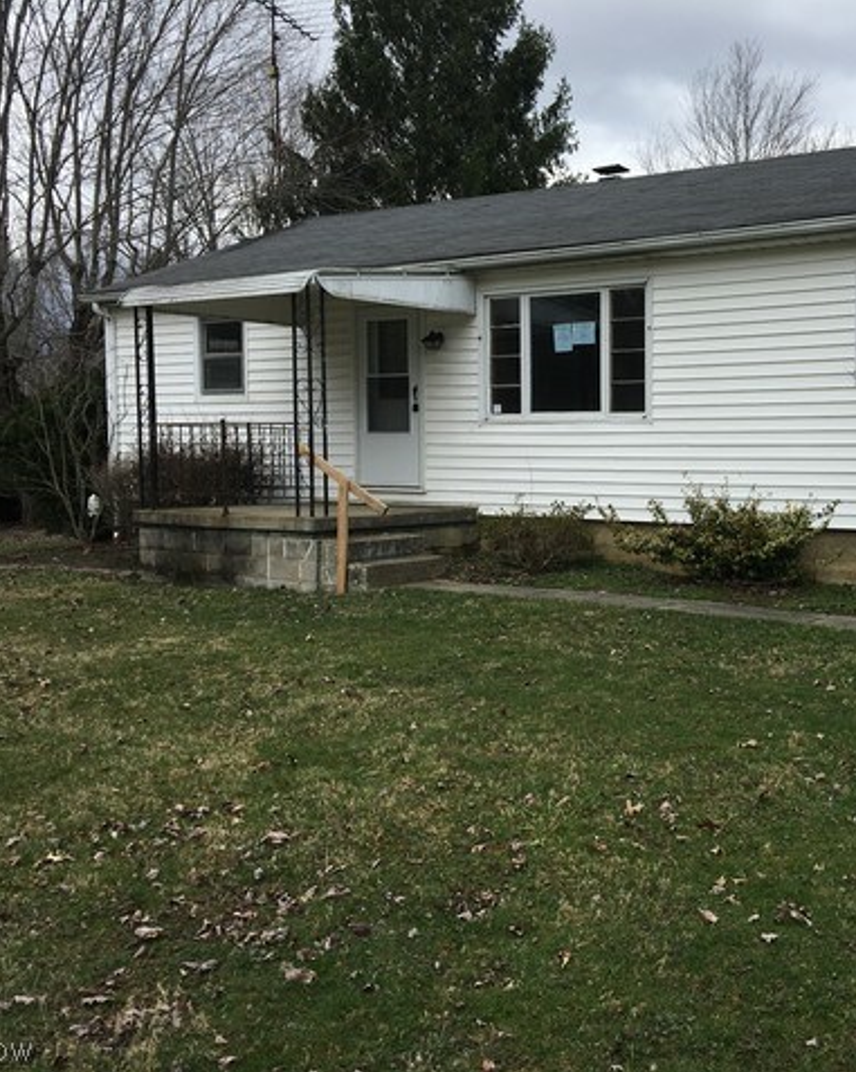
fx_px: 1205
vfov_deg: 48.0
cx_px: 607
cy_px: 535
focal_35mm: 38
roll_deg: -2.7
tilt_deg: -2.9
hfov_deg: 38.4
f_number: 2.2
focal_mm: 4.15
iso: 25
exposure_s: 1/1068
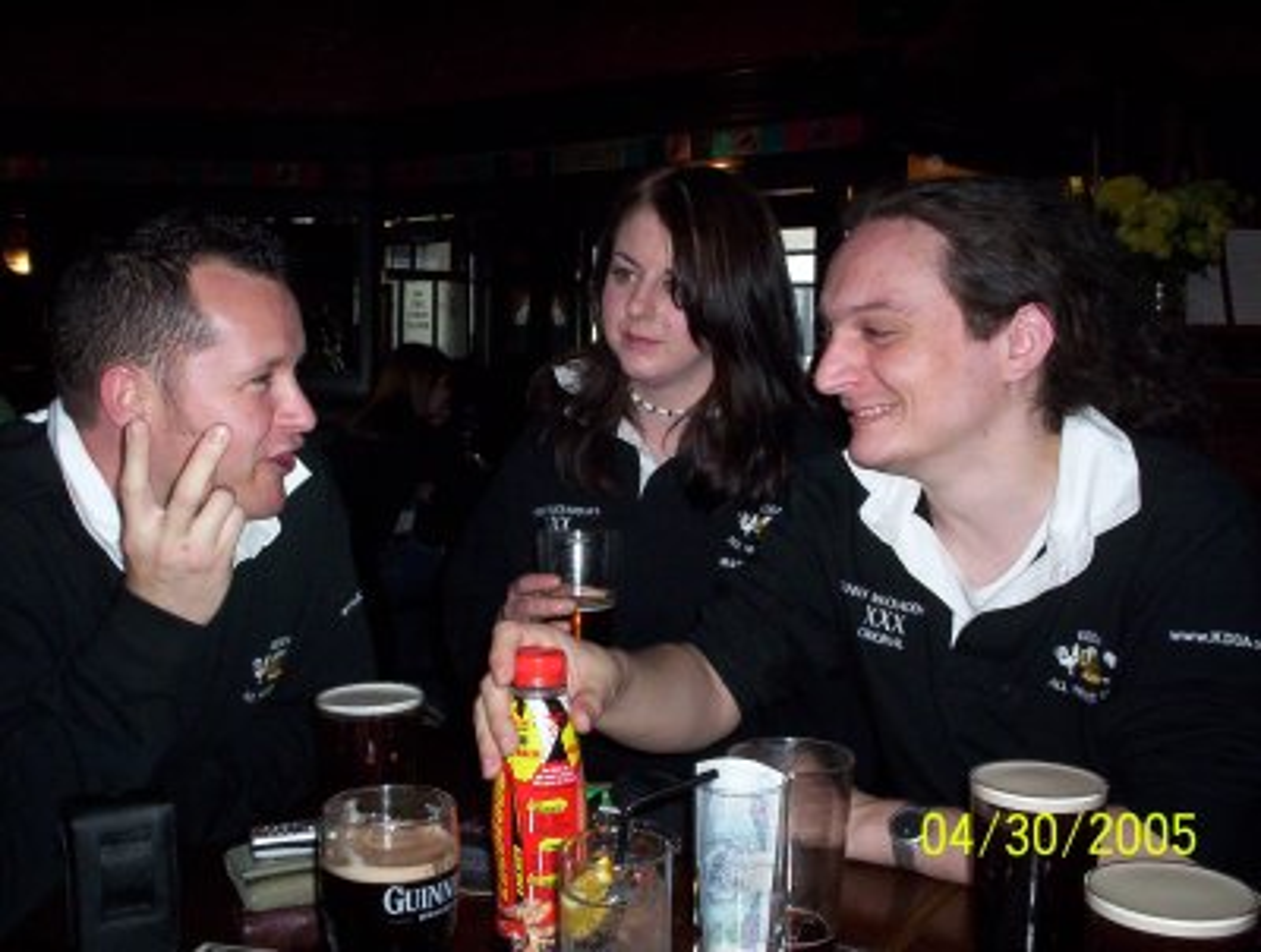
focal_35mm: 38
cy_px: 476
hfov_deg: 48.9
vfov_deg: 37.9
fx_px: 1388
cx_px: 630
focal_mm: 4.99
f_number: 4.5
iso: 140
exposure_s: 1/60
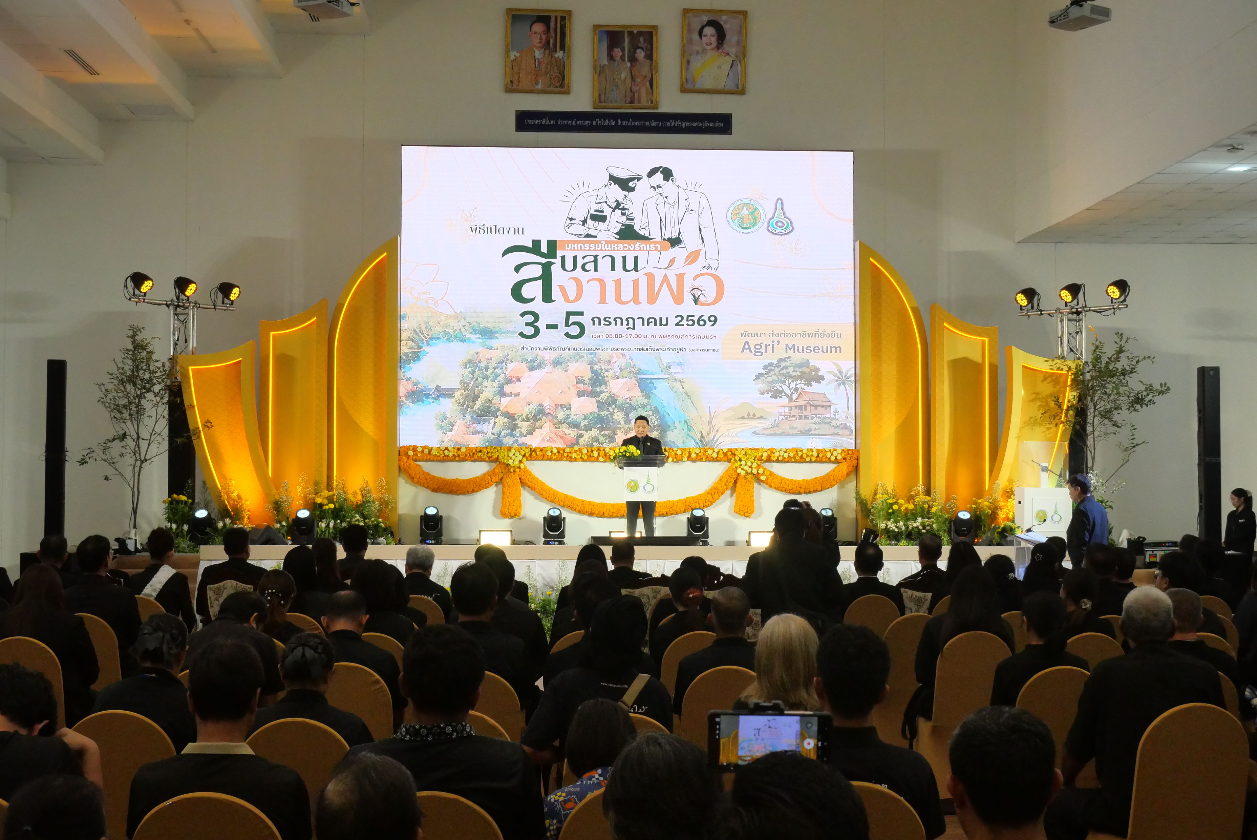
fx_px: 1642
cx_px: 628
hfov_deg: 41.9
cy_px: 420
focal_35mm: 47
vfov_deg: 28.7
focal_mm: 23
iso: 2500
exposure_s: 1/200
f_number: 8
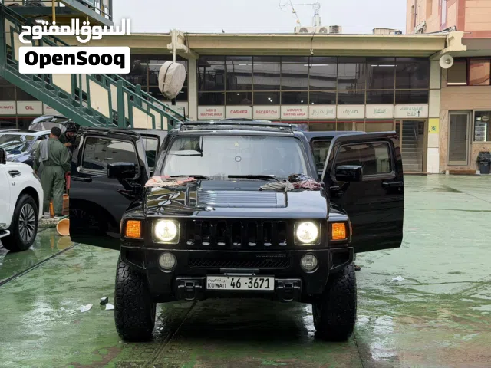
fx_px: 681
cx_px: 246
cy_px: 184
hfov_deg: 39.7
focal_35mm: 48
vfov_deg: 30.3
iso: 64
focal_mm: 6.76
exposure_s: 1/100
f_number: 1.78
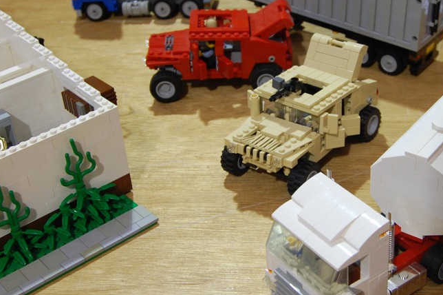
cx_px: 281
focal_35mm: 62
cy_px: 112
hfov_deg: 32.2
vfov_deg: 21.8
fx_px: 762
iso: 800
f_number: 6.3
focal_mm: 26
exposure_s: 1/10
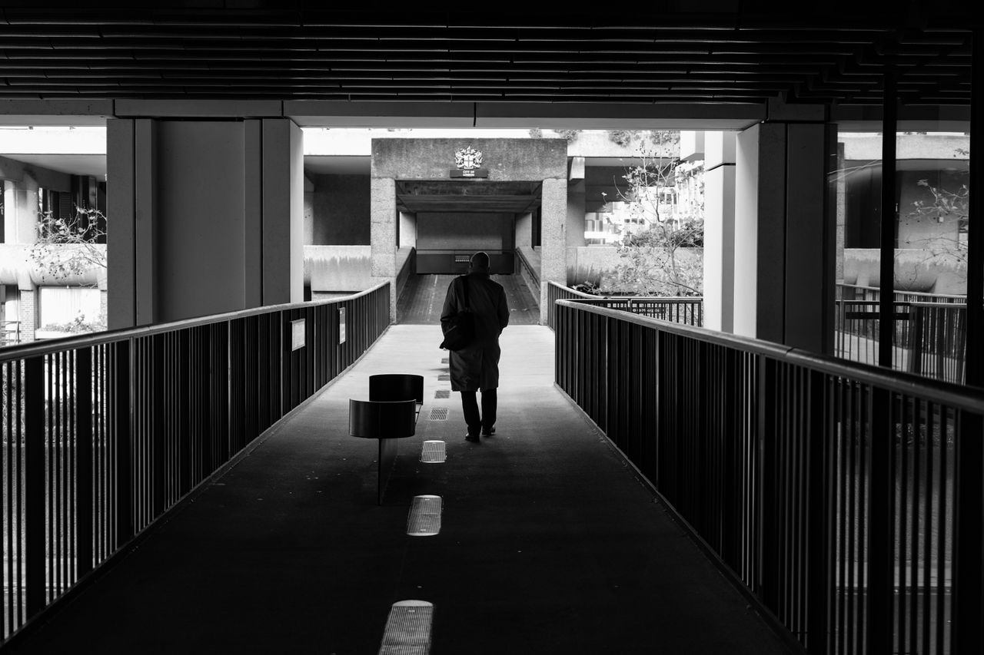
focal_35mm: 50
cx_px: 492
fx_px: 1366
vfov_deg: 27.0
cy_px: 328
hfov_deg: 39.6
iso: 160
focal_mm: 50
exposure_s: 1/50
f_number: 2.8
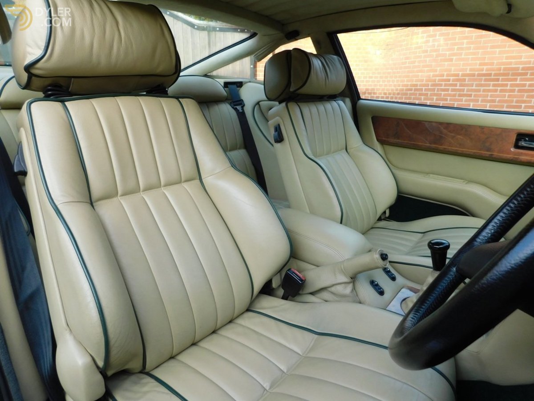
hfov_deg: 73.9
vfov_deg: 58.9
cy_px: 200
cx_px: 267
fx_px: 355
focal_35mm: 23
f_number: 3
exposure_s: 1/100
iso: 125
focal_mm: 4
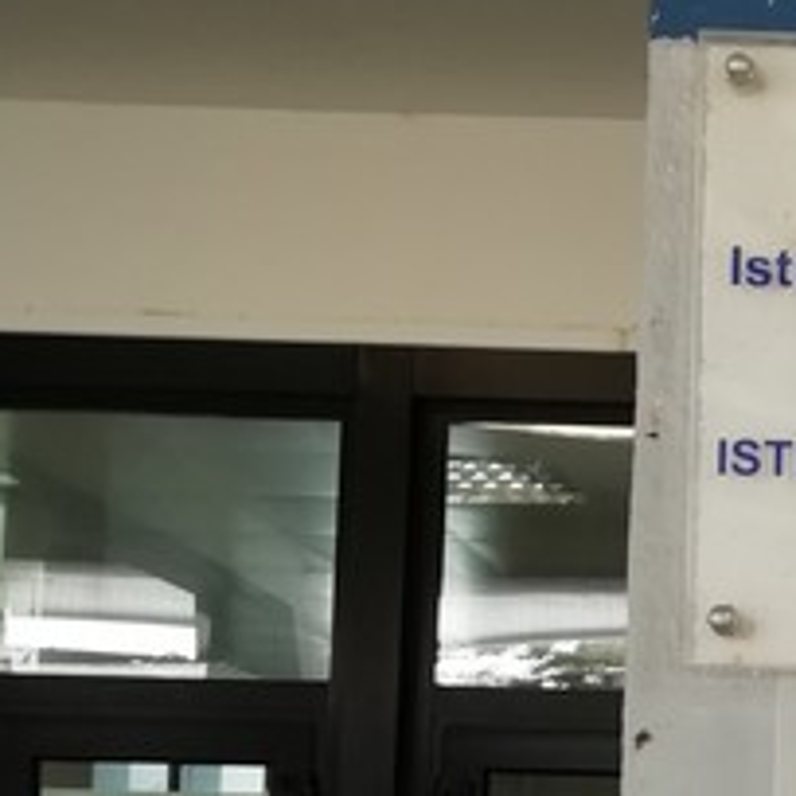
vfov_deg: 18.4
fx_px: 2341
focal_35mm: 90
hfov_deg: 17.7
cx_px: 1128
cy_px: 921
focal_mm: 3.46
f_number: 2.2
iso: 64
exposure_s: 1/100
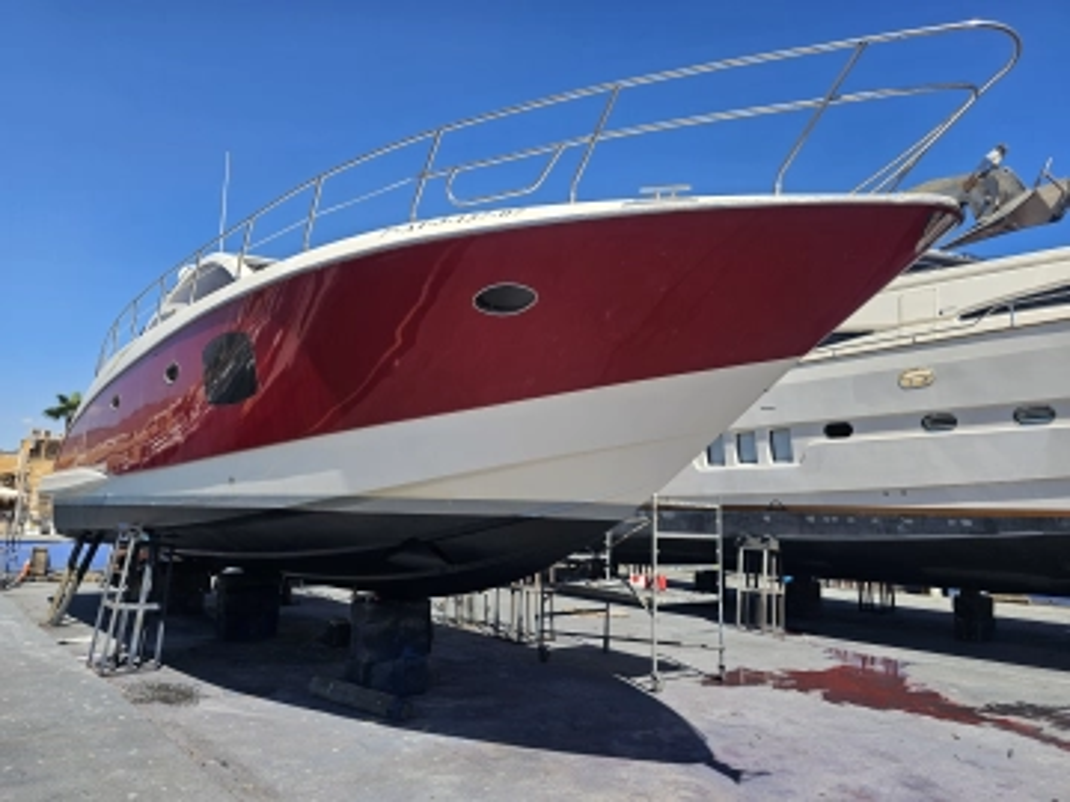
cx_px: 535
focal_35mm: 23
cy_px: 401
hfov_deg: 73.9
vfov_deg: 58.9
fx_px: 711
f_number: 1.7
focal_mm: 6.3
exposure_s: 1/599
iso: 10
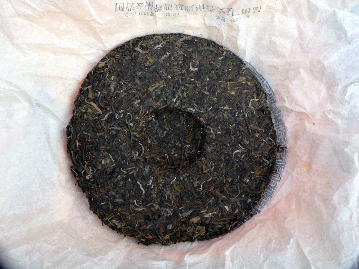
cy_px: 134
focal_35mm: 63
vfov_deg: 23.3
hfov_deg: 30.7
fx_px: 653
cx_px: 180
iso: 80
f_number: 2.8
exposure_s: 1/100
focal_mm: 10.4
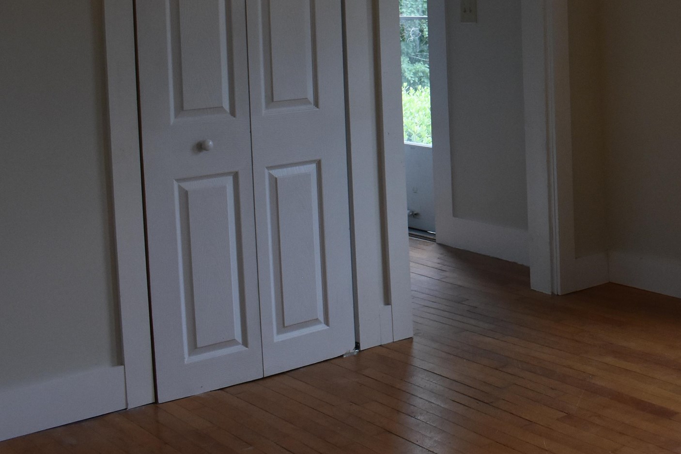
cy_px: 31
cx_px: 659
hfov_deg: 31.7
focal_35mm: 59
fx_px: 1116
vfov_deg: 22.3
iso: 800
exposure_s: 1/200
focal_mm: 18
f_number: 7.1
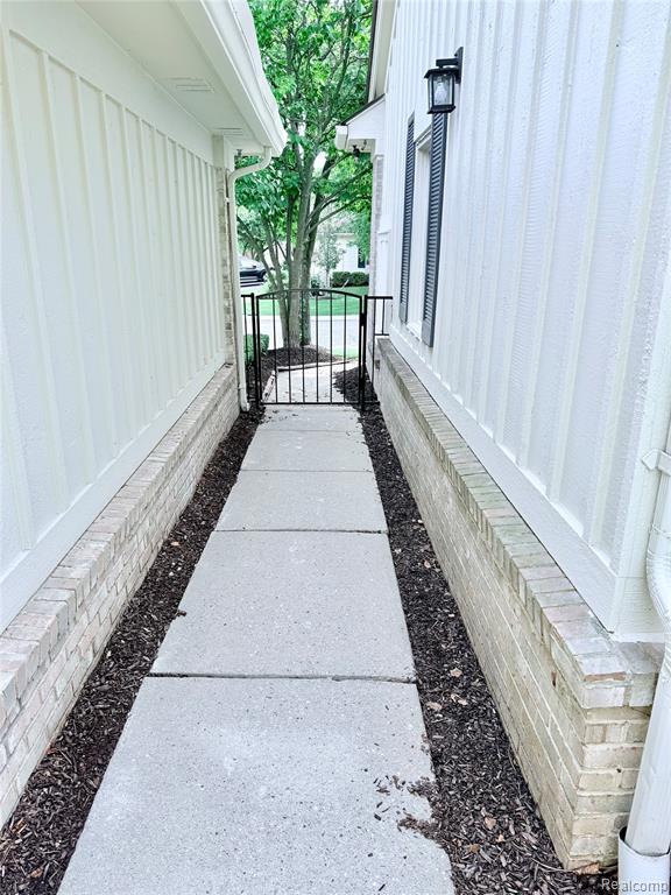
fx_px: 620
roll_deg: -1.3
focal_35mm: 24
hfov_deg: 56.8
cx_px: 336
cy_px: 448
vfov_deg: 71.6
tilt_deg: -15.5
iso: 80
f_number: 1.78
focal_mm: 6.76
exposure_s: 1/598
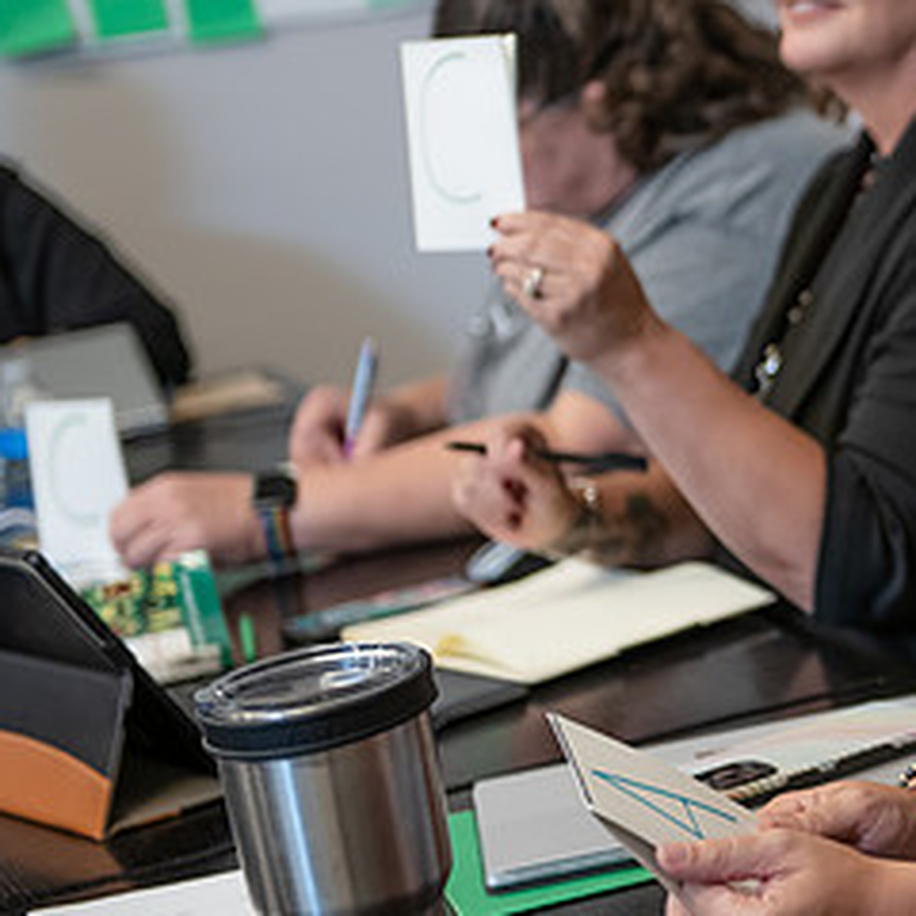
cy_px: 342
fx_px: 3563
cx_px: 1069
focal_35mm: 119
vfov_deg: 14.6
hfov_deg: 14.2
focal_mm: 58
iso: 800
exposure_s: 1/160
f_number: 2.8
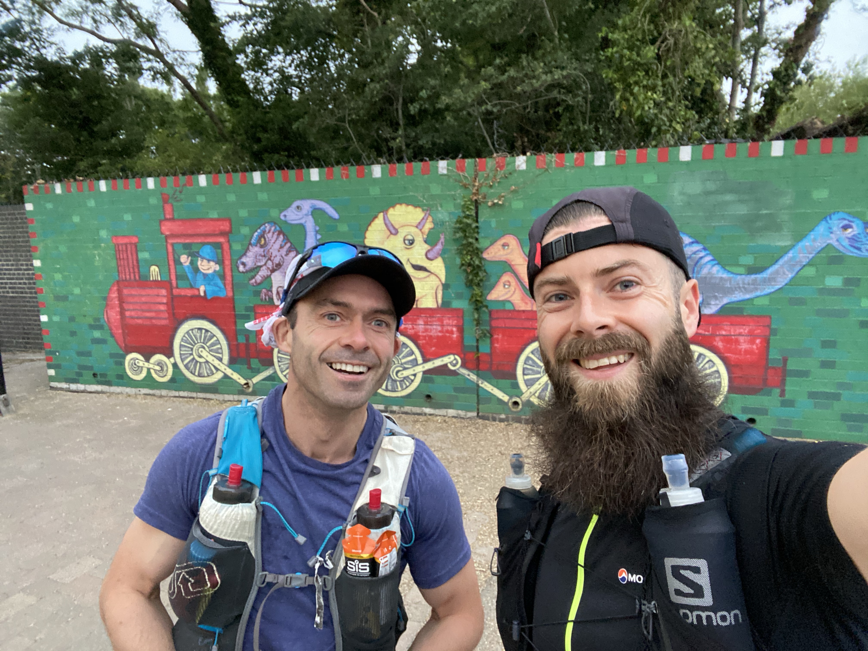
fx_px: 577
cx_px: 434
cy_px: 326
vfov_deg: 58.9
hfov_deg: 73.9
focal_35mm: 23
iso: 320
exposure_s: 1/60
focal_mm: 2.71
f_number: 2.2
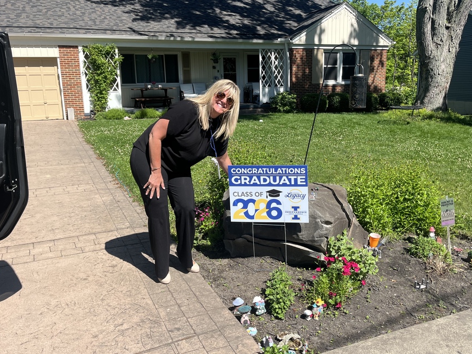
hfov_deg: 58.3
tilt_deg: -12.3
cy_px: 169
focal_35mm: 31
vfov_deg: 45.4
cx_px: 249
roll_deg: +0.2
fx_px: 423
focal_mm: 5.1
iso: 50
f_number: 1.6
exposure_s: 1/2755
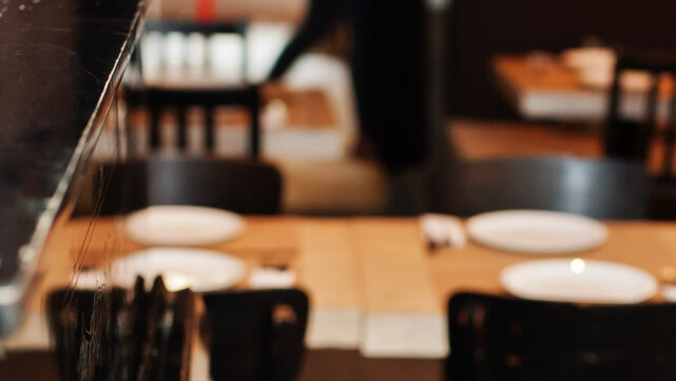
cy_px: 458
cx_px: 439
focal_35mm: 117
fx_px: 2098
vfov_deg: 10.2
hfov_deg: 18.3
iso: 1000
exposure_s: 1/60
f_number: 2.2
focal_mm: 35
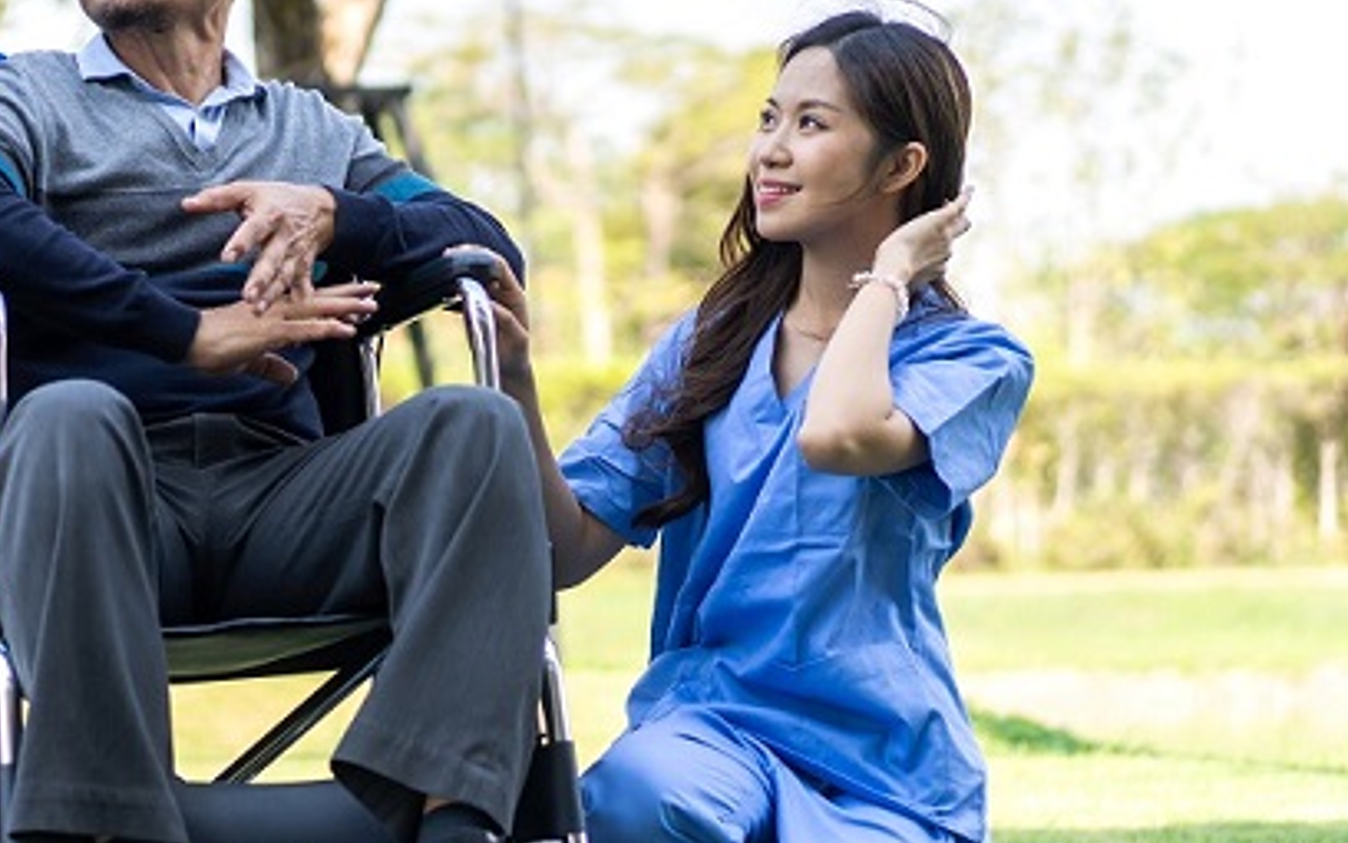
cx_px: 304
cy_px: 291
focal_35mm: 103
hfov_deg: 20.0
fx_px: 3784
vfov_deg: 12.7
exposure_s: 1/3200
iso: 200
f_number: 2
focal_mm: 55
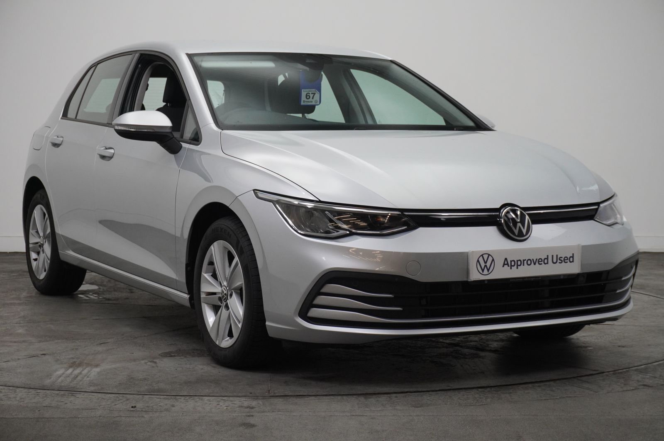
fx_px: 1272
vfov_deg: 19.7
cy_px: 220
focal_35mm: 69
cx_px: 332
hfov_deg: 29.3
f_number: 5.6
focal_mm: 46
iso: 1600
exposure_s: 1/200
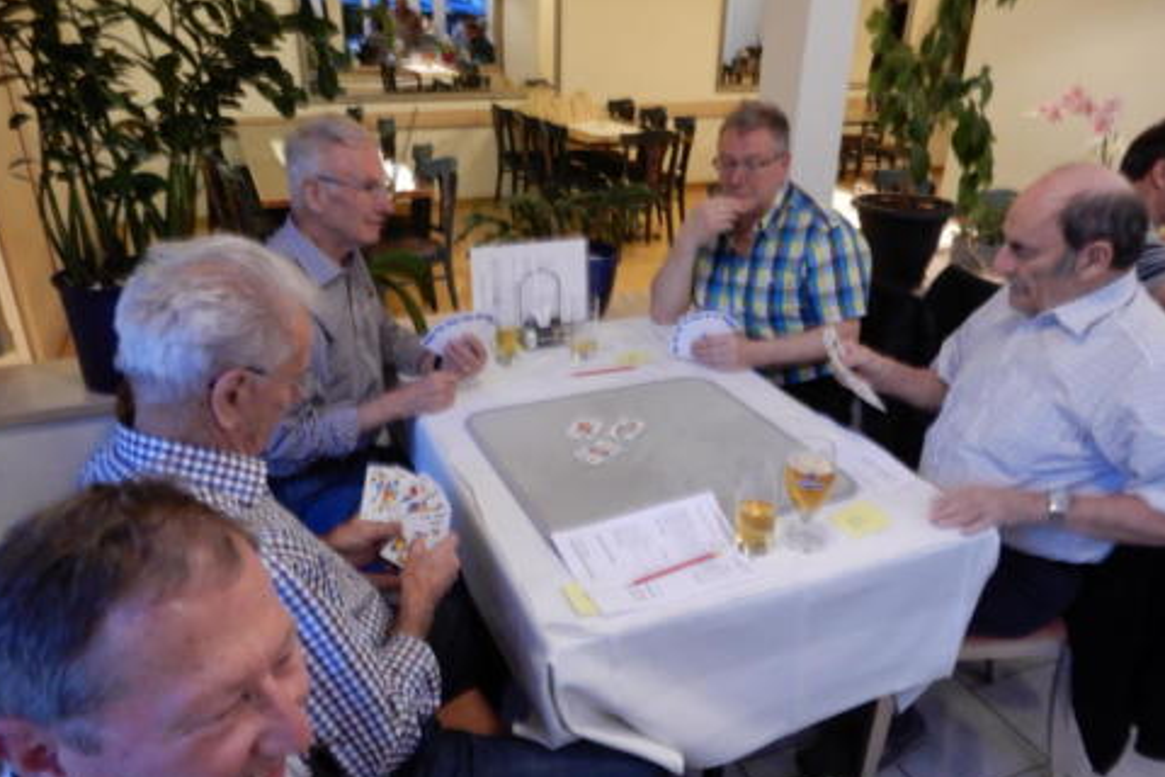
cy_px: 412
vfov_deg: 49.5
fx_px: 841
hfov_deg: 69.4
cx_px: 575
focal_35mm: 26
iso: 400
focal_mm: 4.3
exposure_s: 1/13
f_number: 3.4
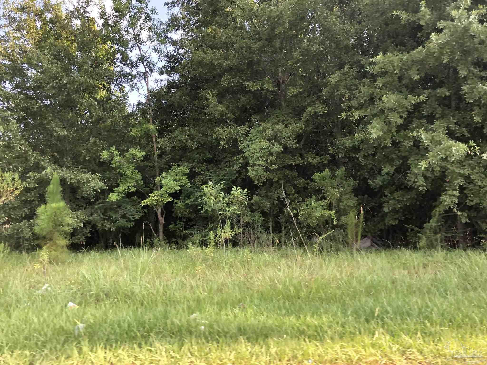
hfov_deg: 63.4
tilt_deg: +5.4
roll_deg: +0.0
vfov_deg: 49.7
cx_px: 244
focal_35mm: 28
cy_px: 182
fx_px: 394
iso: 20
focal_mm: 4
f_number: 1.8
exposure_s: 1/142
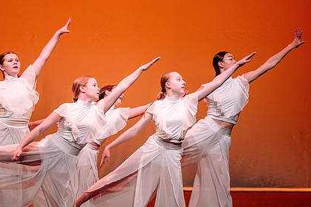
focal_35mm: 235
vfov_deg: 5.8
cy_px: 125
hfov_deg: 8.8
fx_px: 2029
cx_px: 133
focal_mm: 150
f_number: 2.8
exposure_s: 1/400
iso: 1250
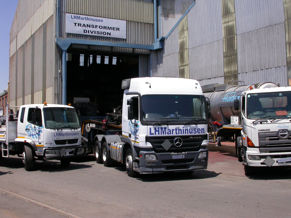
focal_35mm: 43
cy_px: 109
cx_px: 146
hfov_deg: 43.9
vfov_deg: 33.6
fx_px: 361
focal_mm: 8.9
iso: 100
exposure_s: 1/315
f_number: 7.8
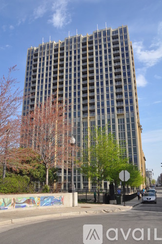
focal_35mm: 30
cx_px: 81
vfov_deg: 62.0
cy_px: 122
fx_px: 203
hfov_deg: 43.5
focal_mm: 20
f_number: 9
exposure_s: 1/320
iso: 200
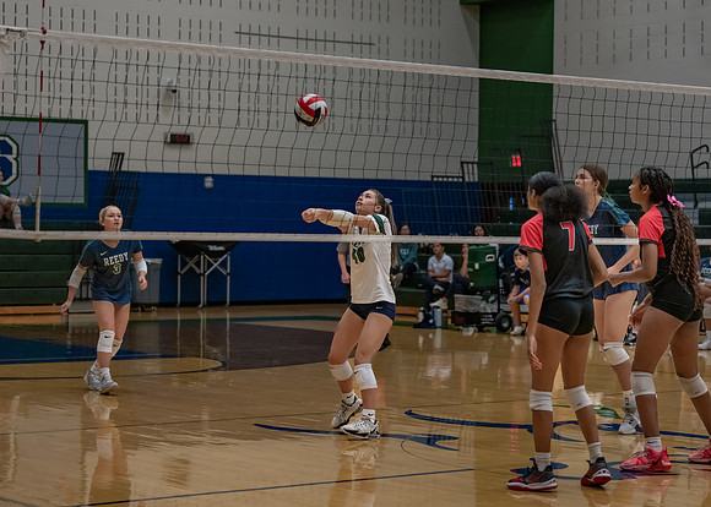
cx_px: 365
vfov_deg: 15.9
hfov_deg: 22.1
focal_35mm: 90
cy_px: 255
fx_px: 1820
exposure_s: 1/1000
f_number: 2.8
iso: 2500
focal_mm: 70
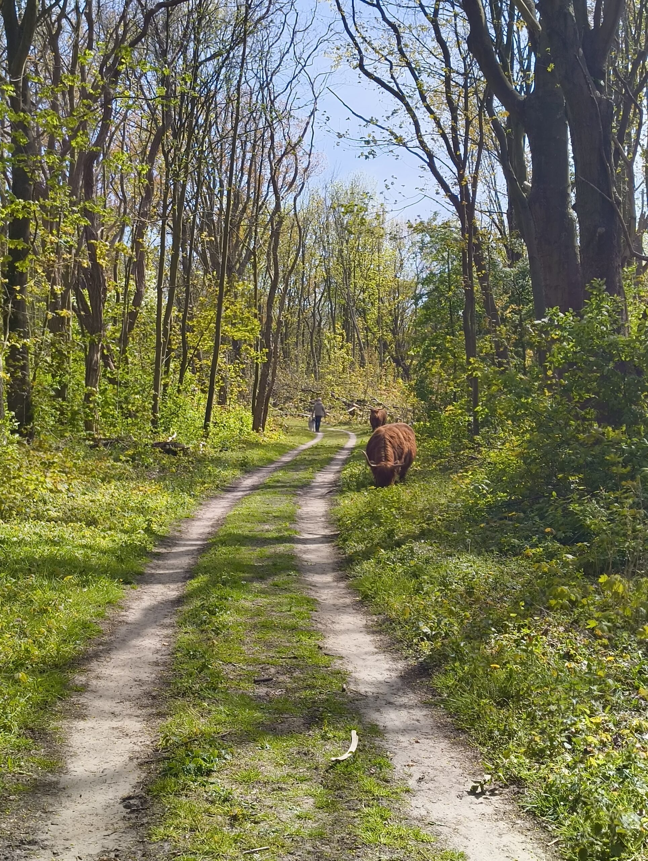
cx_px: 324
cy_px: 430
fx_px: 1245
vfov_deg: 38.1
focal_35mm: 50
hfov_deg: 29.2
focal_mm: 5.56
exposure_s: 1/1614
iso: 101
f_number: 1.87
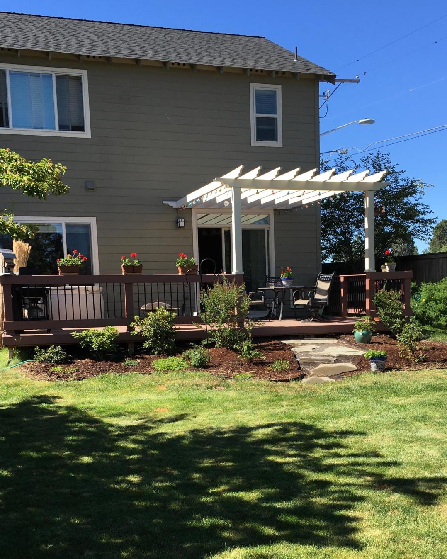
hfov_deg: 35.6
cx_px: 249
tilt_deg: -6.8
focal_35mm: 42
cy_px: 372
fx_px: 695
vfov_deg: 43.2
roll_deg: +0.4
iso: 25
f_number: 2.2
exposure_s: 1/739
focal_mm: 4.15
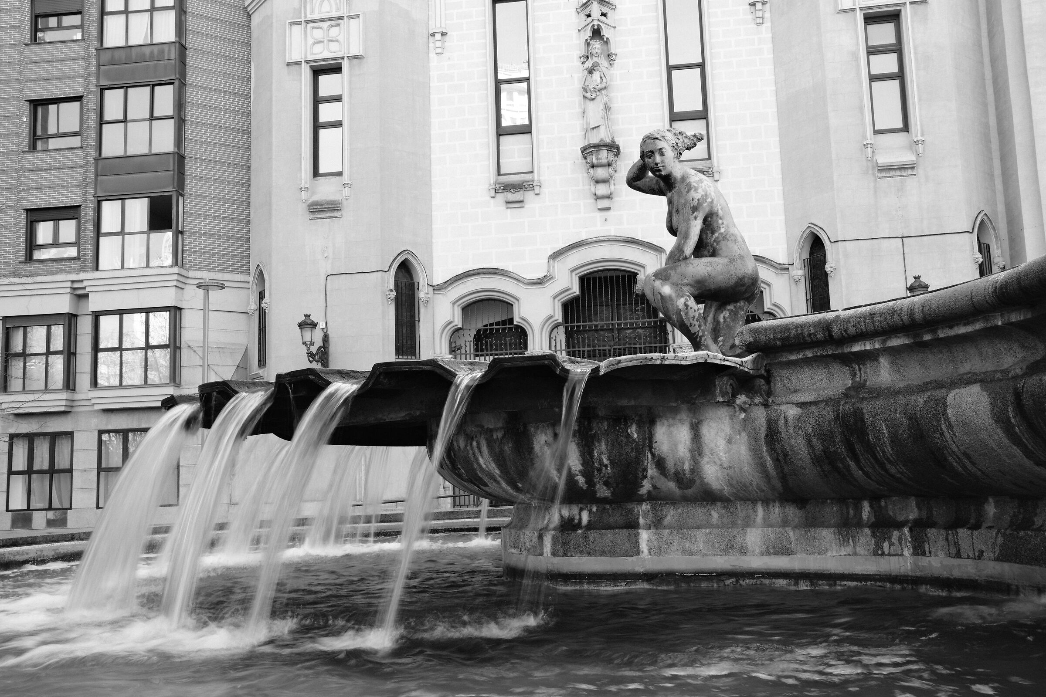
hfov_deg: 54.4
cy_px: 348
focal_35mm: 35
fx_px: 1017
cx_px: 523
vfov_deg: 37.9
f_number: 14
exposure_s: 1/9
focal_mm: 23
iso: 125
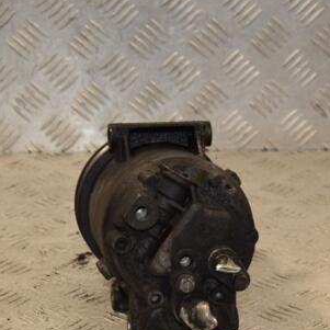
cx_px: 152
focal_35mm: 132
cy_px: 213
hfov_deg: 13.2
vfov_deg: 13.2
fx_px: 1424
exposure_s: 1/200
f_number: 6.3
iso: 800
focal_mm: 52
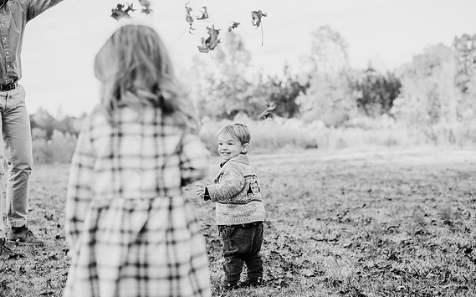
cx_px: 234
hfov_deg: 38.9
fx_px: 674
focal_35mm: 52
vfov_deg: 24.8
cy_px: 148
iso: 500
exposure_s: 1/1000
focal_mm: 50
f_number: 2.8
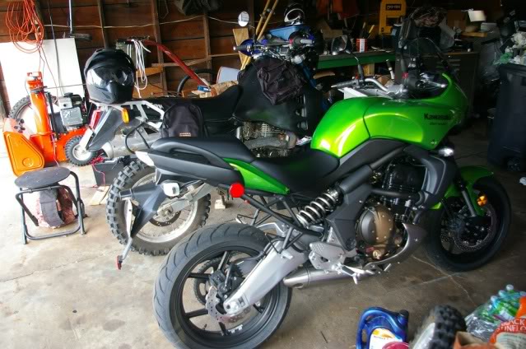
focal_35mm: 27
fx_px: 394
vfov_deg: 47.8
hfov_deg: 67.5
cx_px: 263
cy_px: 174
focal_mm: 18
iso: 400
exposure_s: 1/45
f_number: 4
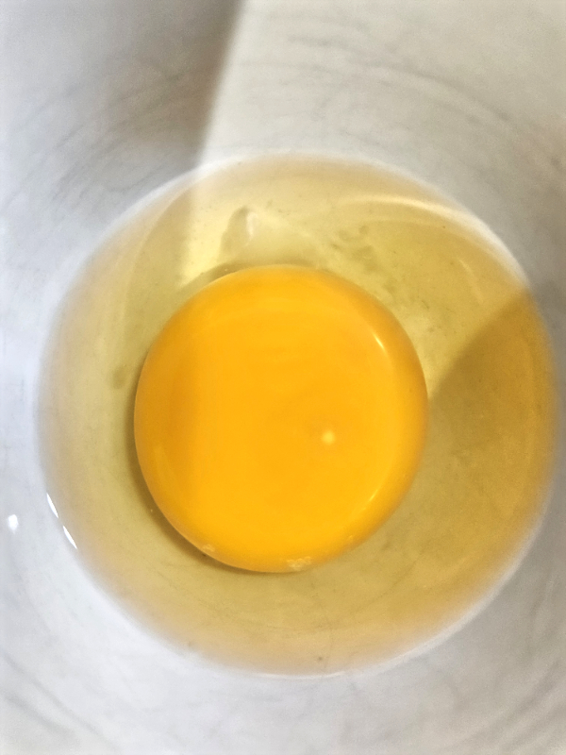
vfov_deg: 73.9
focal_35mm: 23
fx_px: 501
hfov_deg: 58.9
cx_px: 283
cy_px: 378
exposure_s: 1/120
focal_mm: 5.4
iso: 500
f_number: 1.8
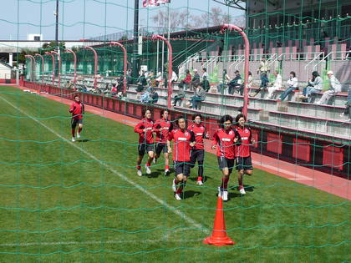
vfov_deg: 18.7
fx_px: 801
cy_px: 132
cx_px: 176
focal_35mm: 79
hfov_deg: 24.7
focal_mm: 7.8
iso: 100
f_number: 4.3
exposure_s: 1/640
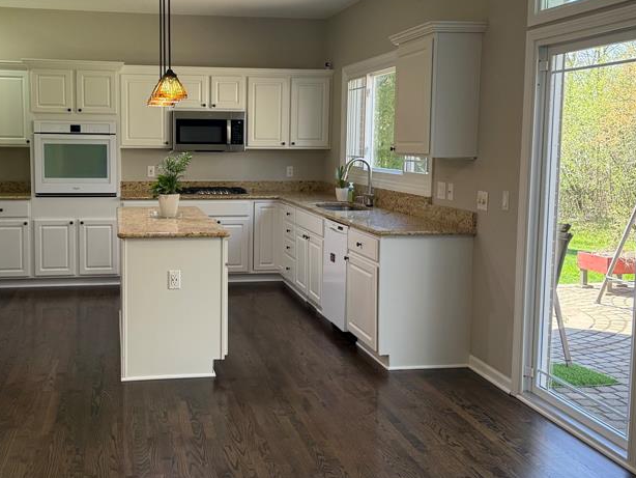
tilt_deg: -5.1
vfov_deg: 35.9
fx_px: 735
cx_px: 225
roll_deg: +0.6
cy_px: 207
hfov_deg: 46.2
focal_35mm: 40
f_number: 1.78
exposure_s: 1/232
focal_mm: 6.76
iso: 200
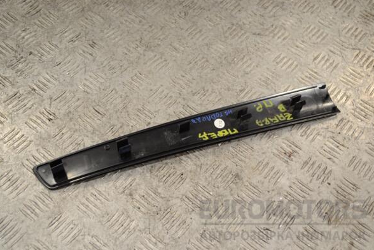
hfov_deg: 40.3
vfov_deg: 27.5
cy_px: 124
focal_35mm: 49
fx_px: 509
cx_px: 188
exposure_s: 1/30
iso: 100
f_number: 4.8
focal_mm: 32
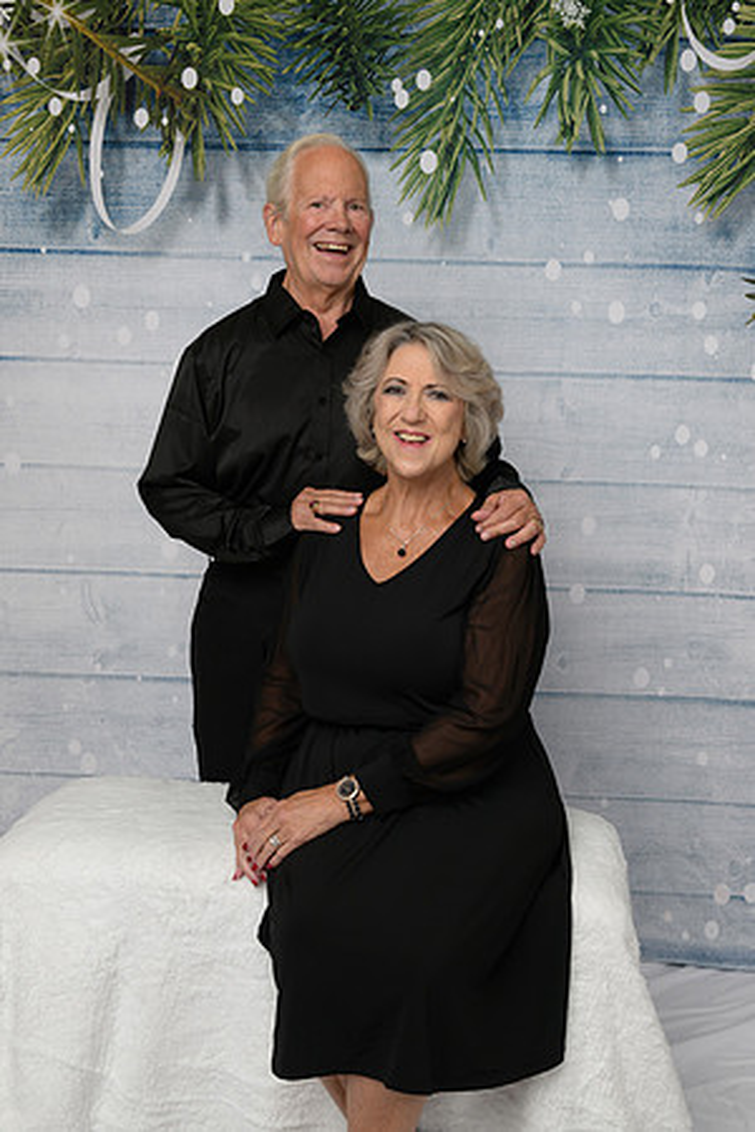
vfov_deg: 44.5
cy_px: 566
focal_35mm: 44
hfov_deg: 30.5
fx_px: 1384
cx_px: 378
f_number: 10
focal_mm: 44
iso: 400
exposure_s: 1/125
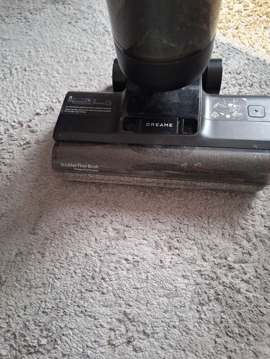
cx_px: 127
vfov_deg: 67.3
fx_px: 270
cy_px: 179
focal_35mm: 26
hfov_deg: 53.1
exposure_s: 1/25
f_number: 1.8
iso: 320
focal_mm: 5.54
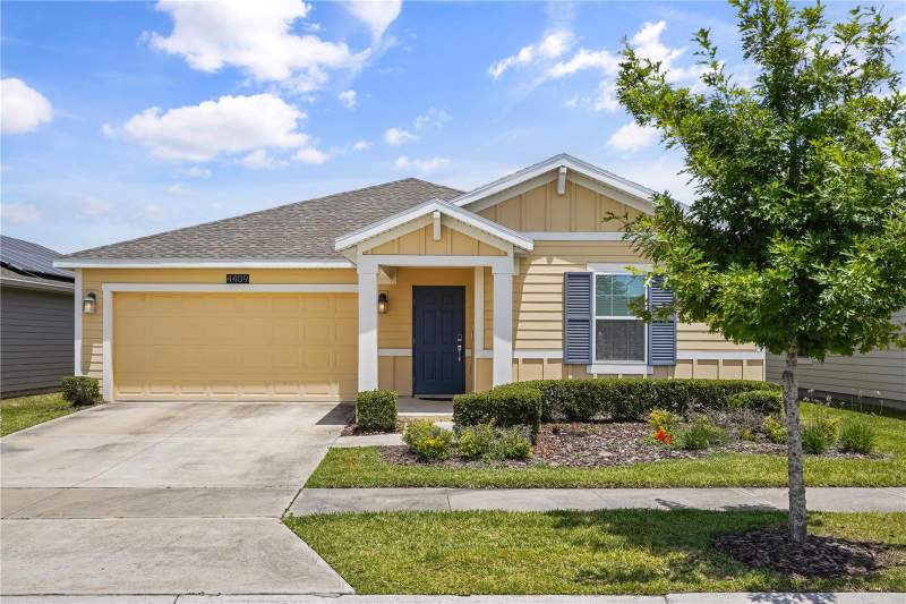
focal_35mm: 35
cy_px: 302
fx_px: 881
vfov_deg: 37.8
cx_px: 453
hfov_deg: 54.4
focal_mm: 35
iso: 160
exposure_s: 1/800
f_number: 9
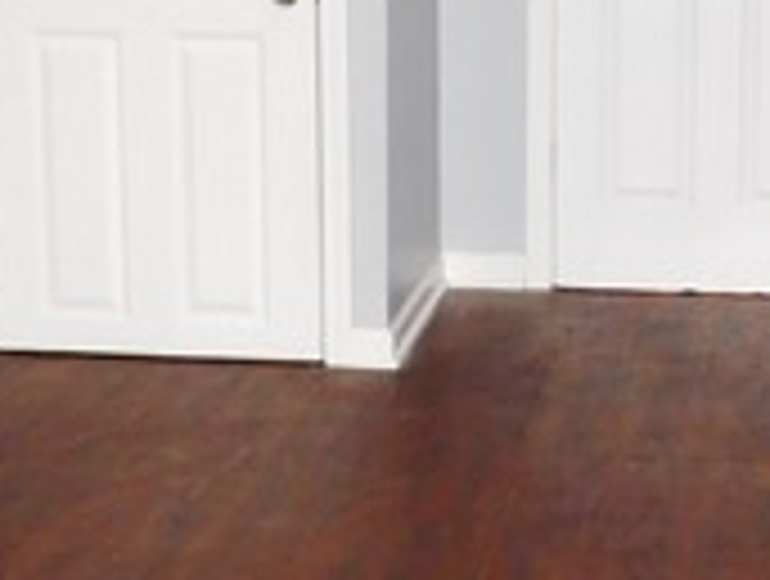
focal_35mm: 112
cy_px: 220
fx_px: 2497
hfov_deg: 17.4
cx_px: 617
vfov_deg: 13.3
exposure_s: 1/30
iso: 200
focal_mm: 5.3
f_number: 3.2
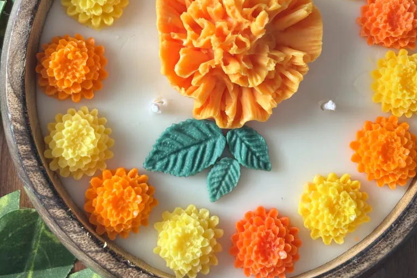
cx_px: 209
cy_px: 52
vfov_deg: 18.5
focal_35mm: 73
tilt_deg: -83.1
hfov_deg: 27.7
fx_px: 846
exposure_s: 1/50
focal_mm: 5.96
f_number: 1.6
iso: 160
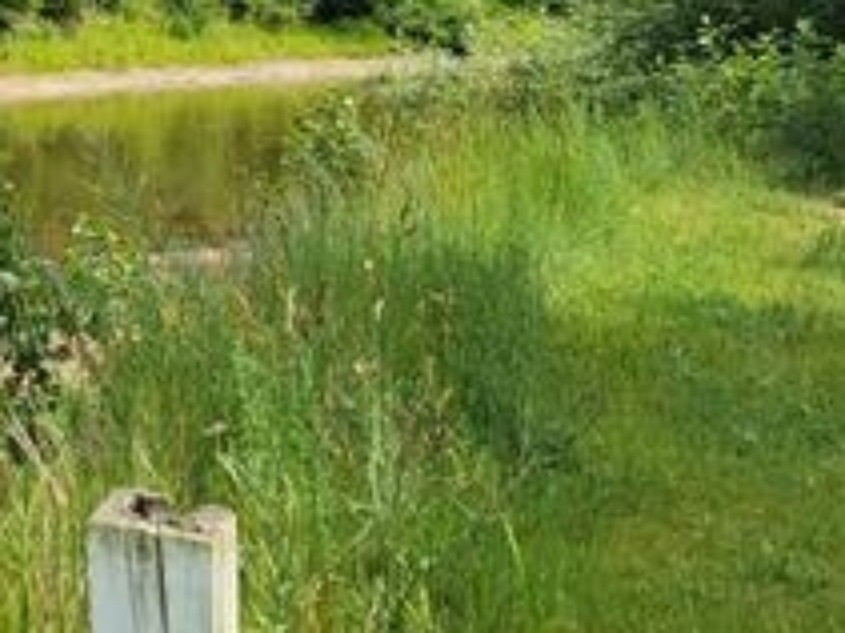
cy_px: -164
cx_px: -352
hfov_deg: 21.5
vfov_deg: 17.6
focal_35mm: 79
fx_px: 1927
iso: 40
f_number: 1.8
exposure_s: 1/2169
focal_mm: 5.4
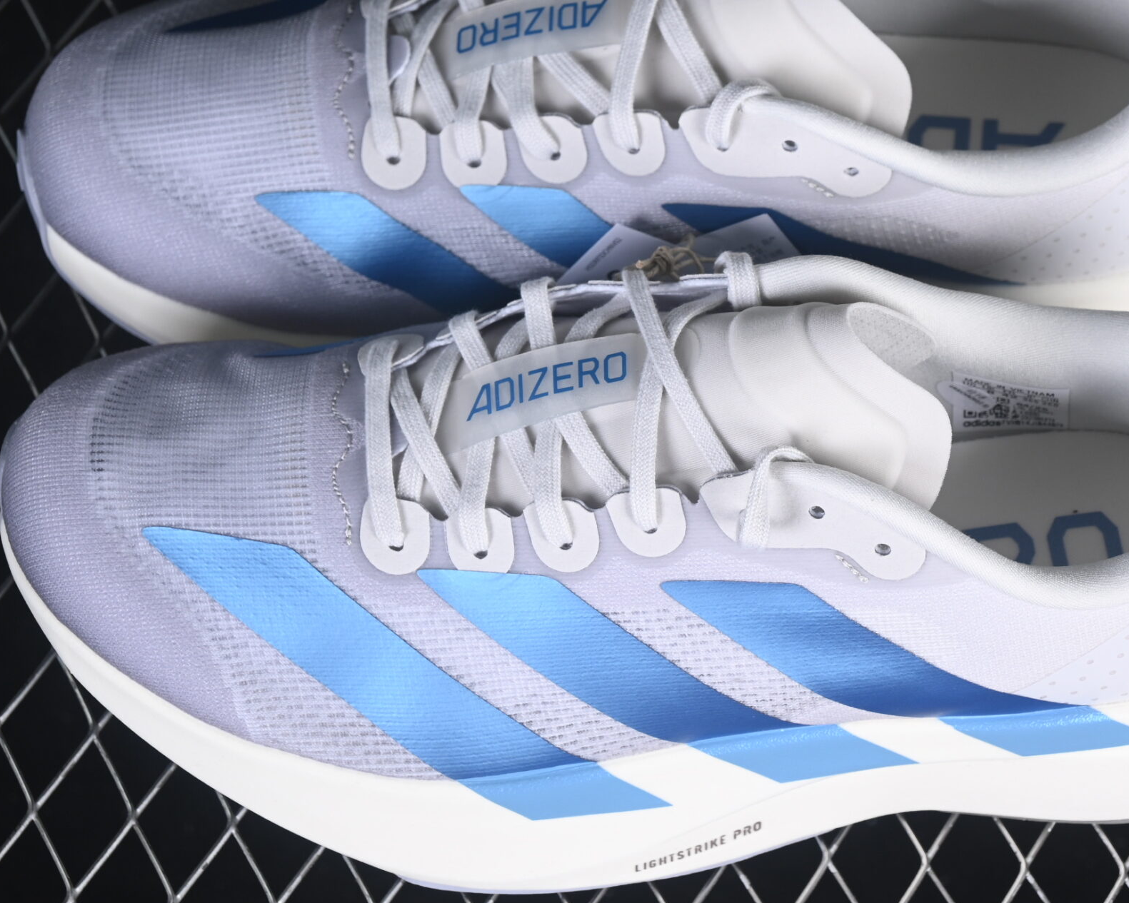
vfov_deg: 13.5
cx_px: 654
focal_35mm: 114
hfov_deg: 16.8
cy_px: 375
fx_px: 3809
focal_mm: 50
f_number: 7.1
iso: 160
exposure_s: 1/80
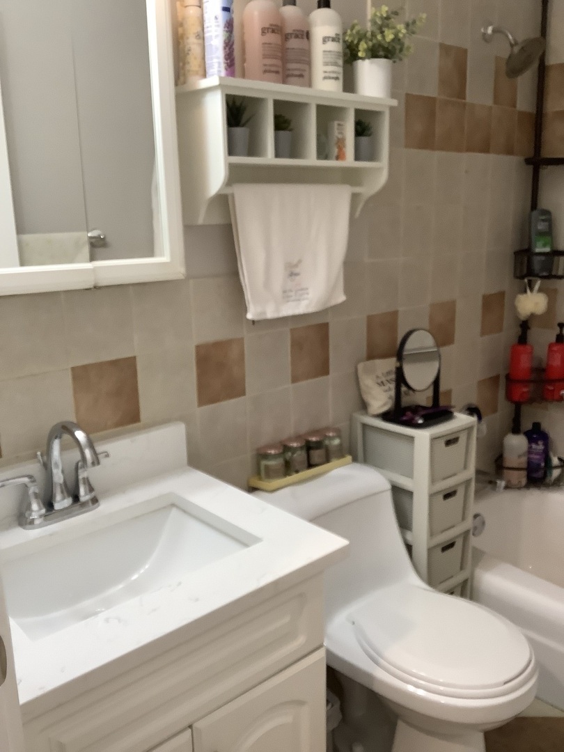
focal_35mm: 31
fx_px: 673
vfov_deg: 58.4
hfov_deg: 45.4
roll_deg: -0.1
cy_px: 376
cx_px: 282
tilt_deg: -13.3
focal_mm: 3.3
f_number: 2.4
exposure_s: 1/60
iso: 160
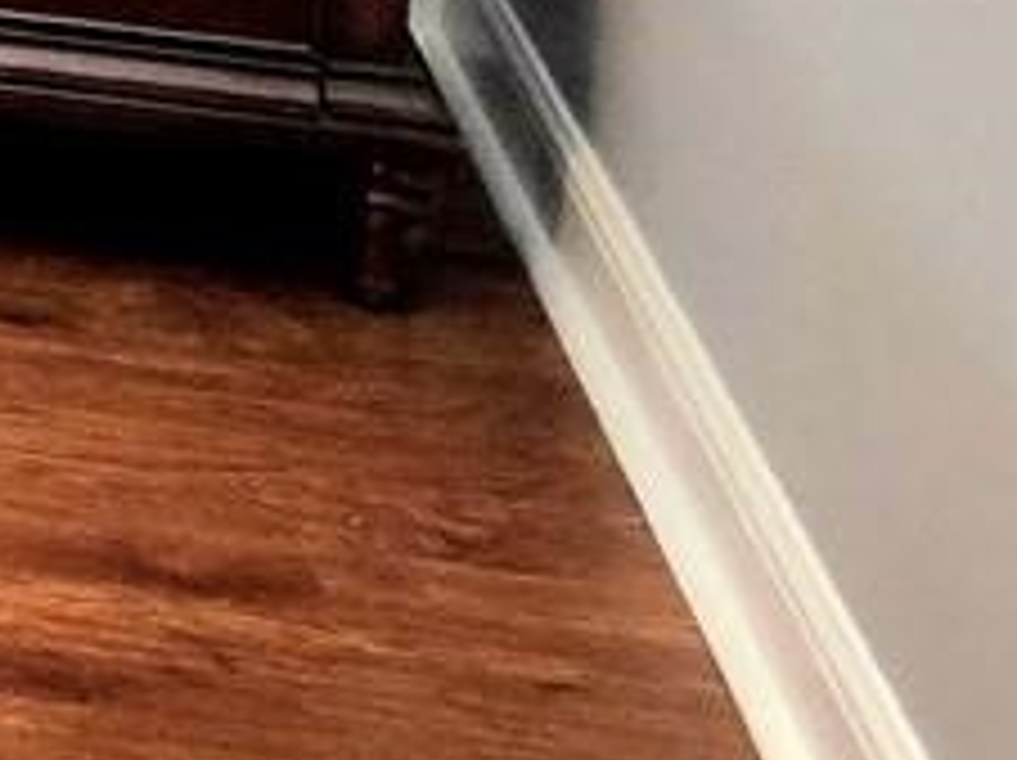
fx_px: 4784
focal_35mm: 163
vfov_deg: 8.4
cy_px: -1039
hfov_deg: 9.0
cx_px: -2326
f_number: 1.7
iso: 80
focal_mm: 6.3
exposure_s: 1/120
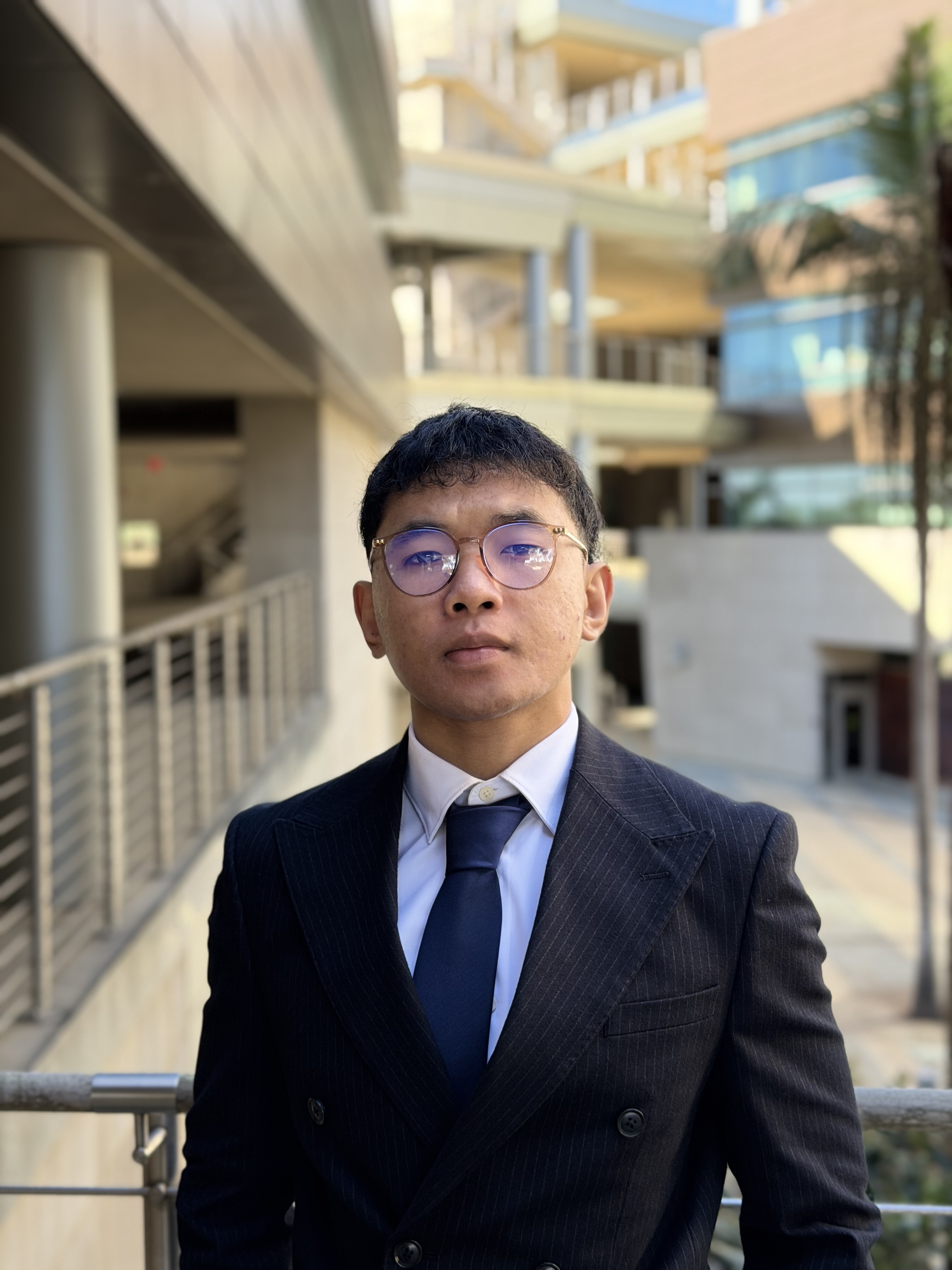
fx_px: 1760
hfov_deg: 30.3
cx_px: 476
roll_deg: +1.3
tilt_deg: -4.1
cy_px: 635
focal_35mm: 48
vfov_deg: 39.7
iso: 80
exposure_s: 1/336
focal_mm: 6.76
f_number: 1.78
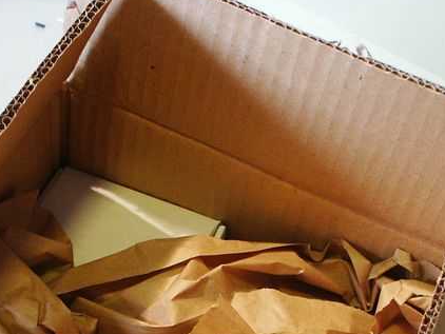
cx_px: 216
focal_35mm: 81
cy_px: 343
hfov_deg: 24.1
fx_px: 1042
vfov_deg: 17.7
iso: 200
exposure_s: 1/30
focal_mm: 9.82
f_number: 2.8
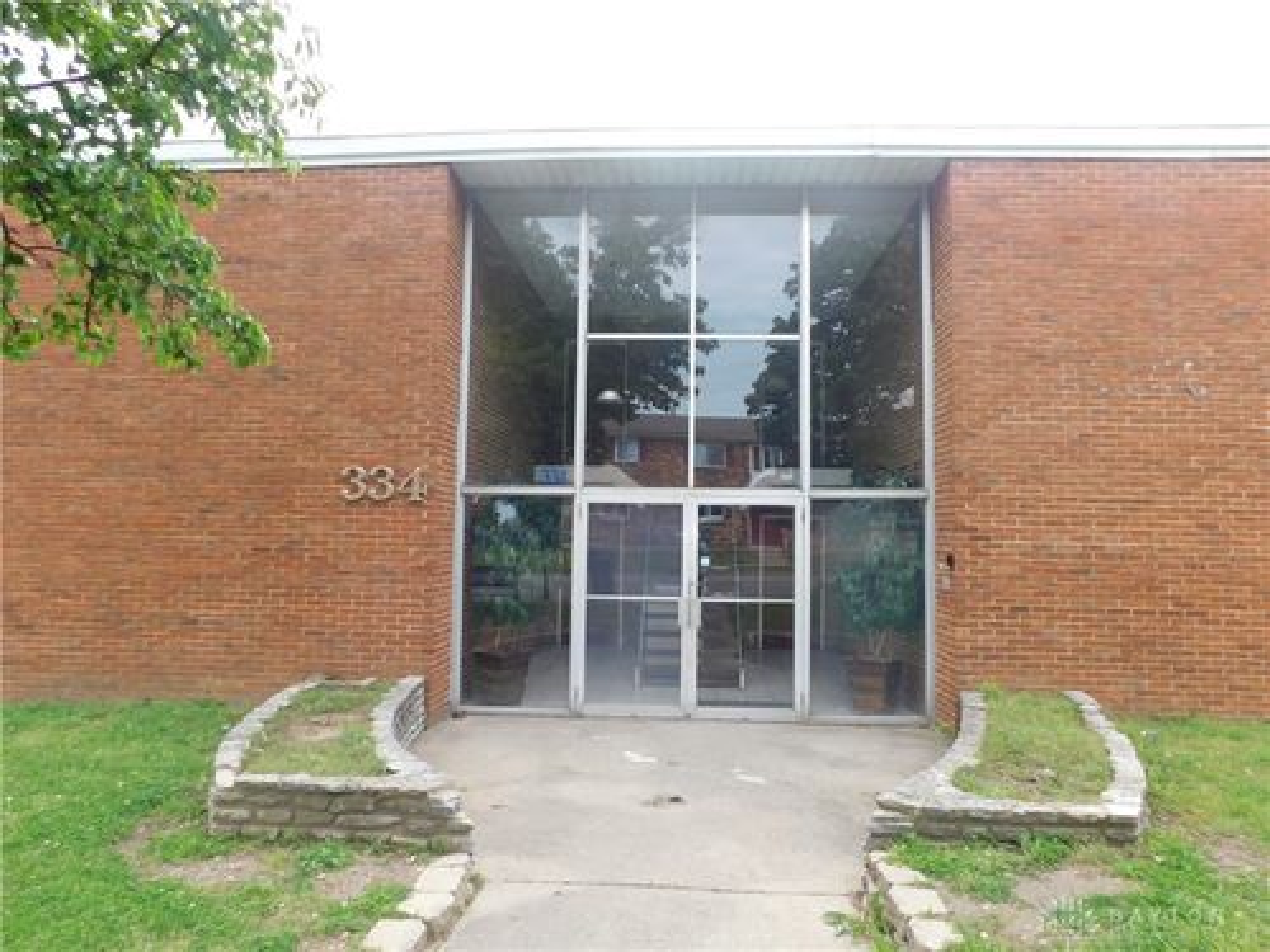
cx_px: 635
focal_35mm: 23
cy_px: 476
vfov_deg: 58.9
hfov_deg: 73.9
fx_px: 844
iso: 125
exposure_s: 1/250
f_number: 3
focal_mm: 4
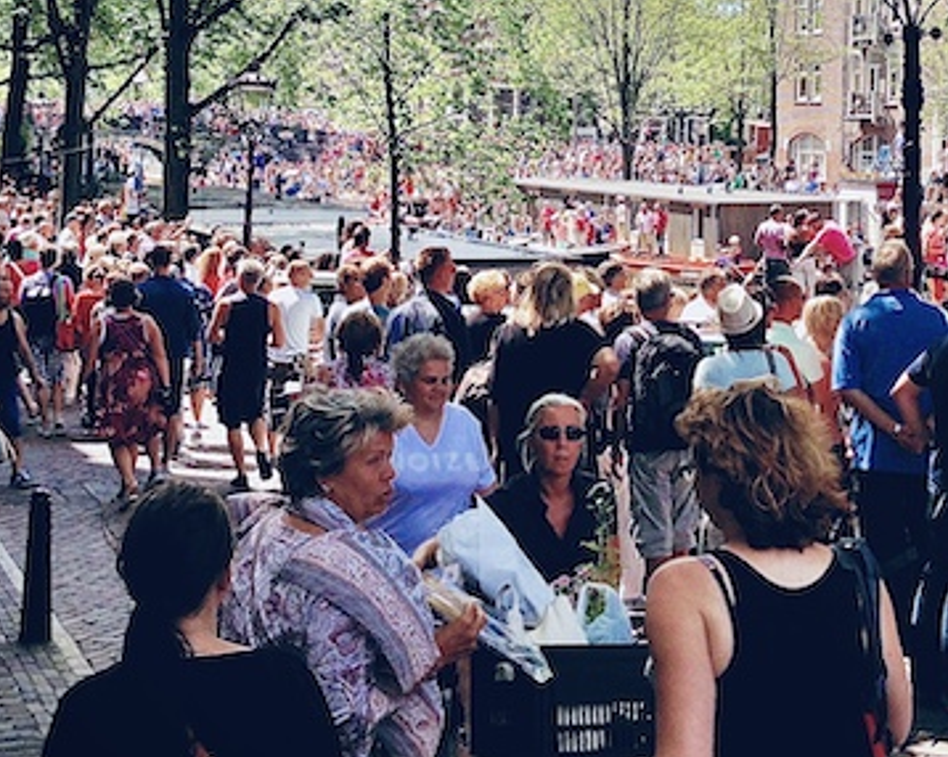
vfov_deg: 20.9
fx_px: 2019
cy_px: 119
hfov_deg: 26.2
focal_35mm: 72
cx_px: 646
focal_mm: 4.13
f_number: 2.4
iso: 50
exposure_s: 1/742
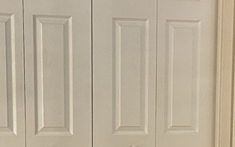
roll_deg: -0.3
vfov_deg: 11.2
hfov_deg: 18.2
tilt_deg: -7.5
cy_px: 188
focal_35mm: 114
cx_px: 151
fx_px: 730
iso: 500
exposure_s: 1/60
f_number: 1.78
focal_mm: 6.86
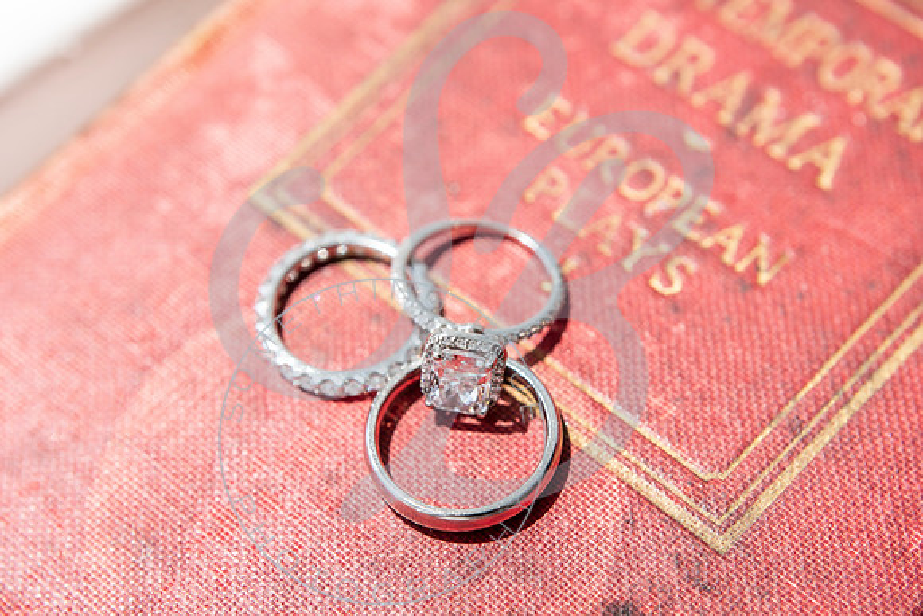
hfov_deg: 28.8
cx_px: 462
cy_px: 308
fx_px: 1795
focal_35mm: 70
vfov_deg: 19.5
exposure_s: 1/200
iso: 100
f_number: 8
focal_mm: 70
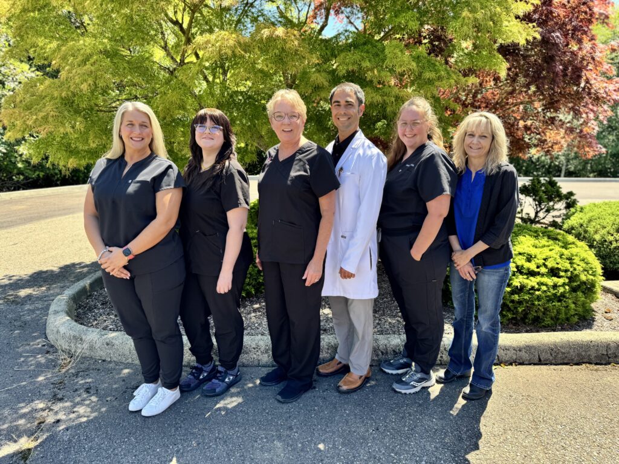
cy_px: 232
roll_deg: +0.1
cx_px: 310
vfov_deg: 56.8
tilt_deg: -14.1
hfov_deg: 71.6
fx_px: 429
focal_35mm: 24
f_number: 1.78
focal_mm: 6.76
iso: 80
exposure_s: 1/639
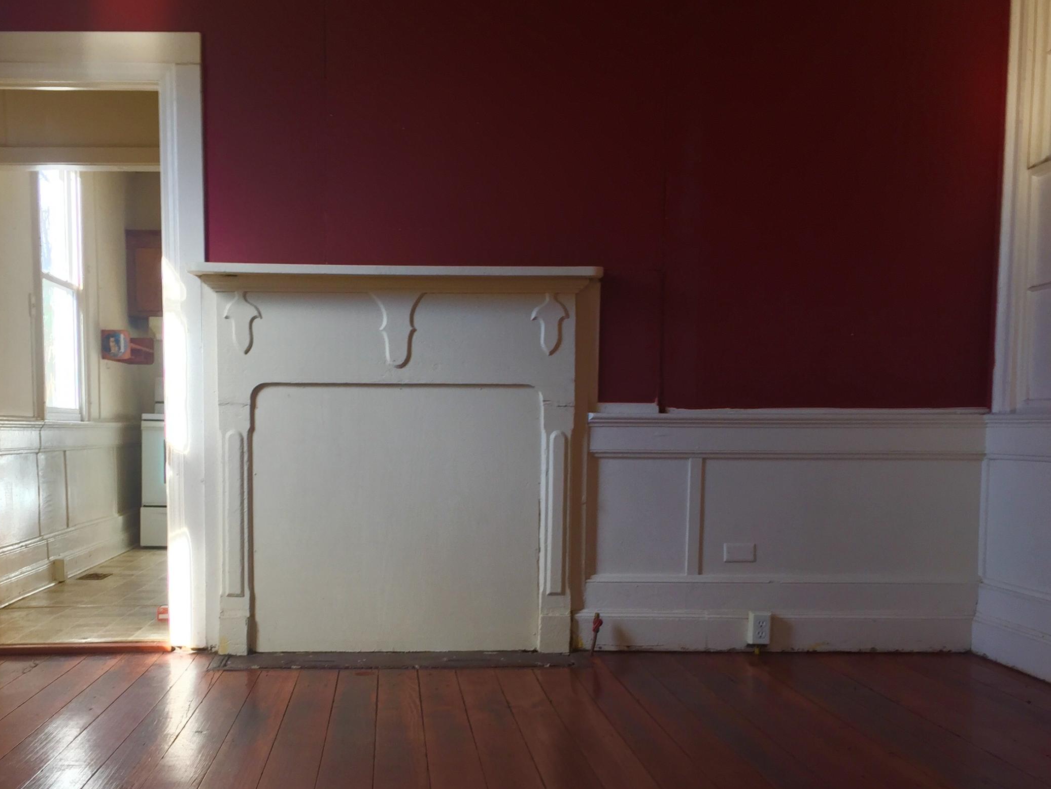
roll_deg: -0.8
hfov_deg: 44.6
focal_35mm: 42
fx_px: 1275
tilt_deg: -4.0
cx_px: 440
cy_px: 553
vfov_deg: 33.9
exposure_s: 1/40
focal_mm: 4.15
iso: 32
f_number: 2.2
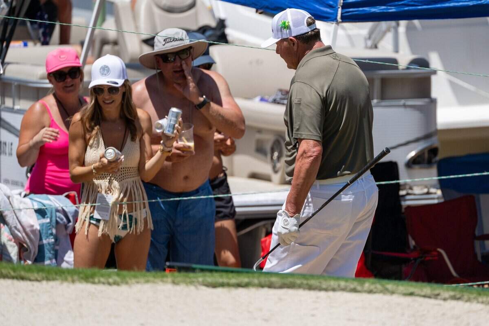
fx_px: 5297
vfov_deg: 3.5
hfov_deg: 5.3
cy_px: 163
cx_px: 244
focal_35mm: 390
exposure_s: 1/4000
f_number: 4
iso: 400
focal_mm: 390
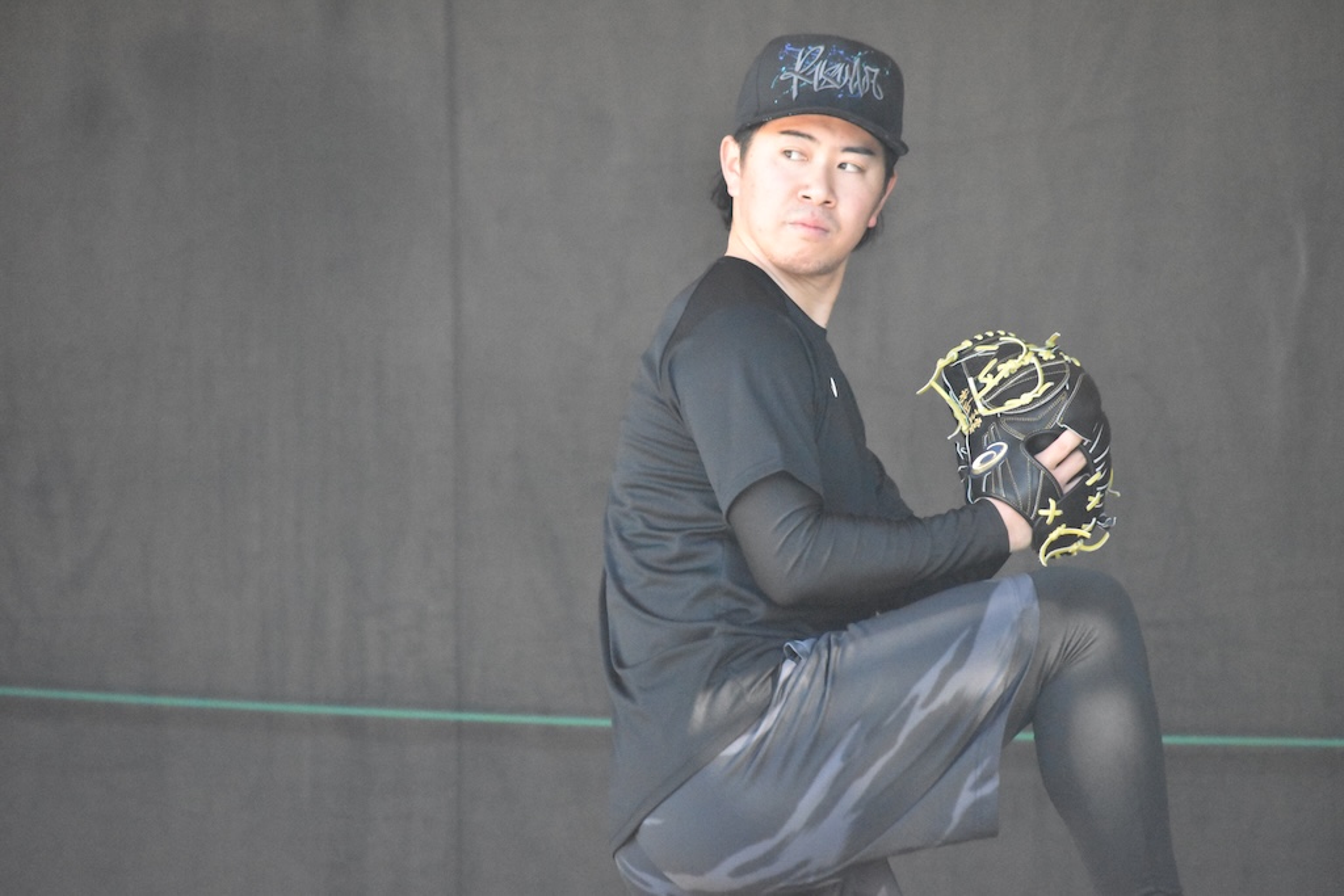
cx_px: 672
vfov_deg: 4.2
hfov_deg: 6.2
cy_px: 448
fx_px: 12321
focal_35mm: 330
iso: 10000
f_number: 5.3
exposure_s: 1/1600
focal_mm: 220
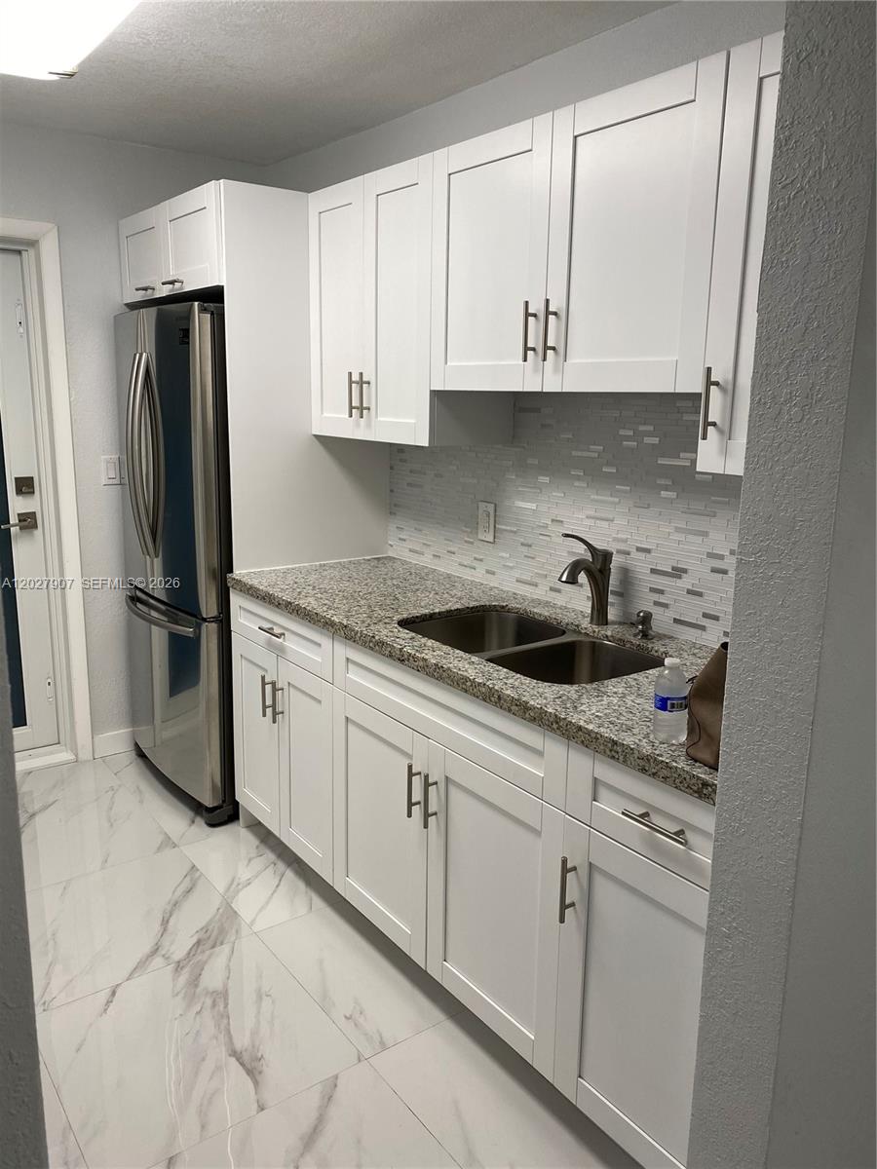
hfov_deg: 53.1
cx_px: 438
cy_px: 584
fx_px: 878
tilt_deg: -12.0
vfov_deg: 67.3
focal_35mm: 26
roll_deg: +0.1
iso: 64
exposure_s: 1/120
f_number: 1.8
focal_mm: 4.25
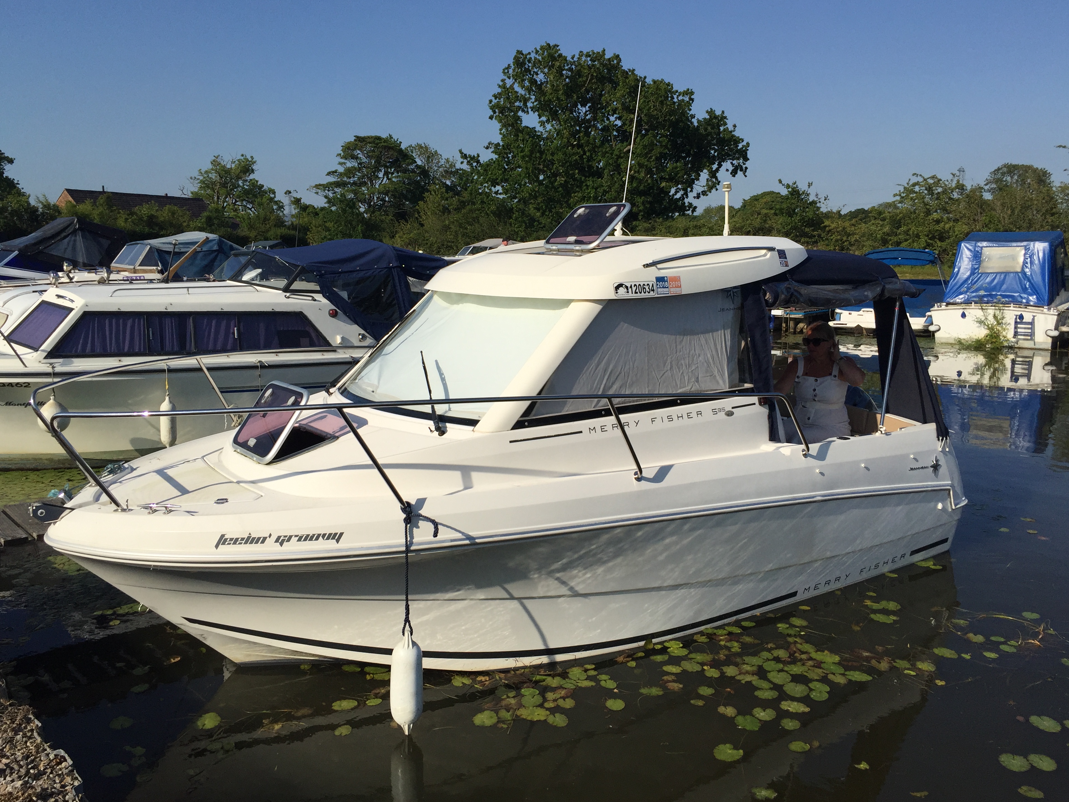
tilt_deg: -8.0
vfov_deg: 46.8
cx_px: 533
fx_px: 926
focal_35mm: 30
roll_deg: -0.7
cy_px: 391
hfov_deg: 60.0
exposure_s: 1/4405
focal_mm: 4.15
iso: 32
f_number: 2.2
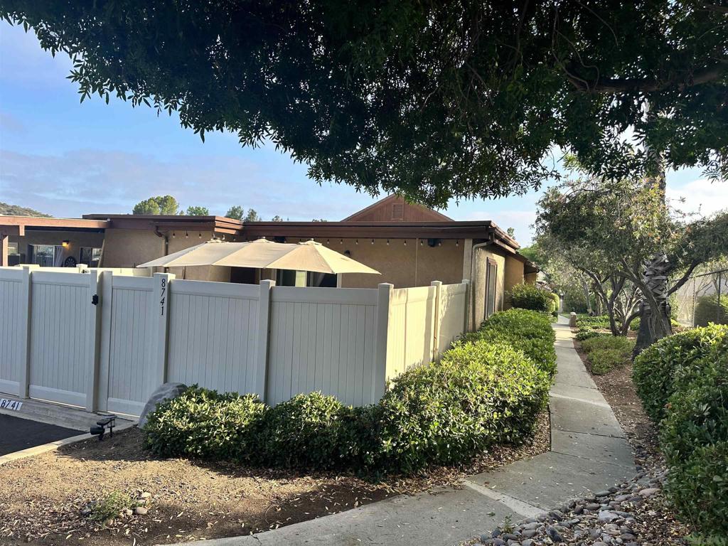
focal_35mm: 24
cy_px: 273
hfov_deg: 71.6
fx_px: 505
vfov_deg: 56.8
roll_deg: -3.8
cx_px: 364
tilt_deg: -4.5
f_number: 1.78
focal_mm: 6.86
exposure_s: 1/1541
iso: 80
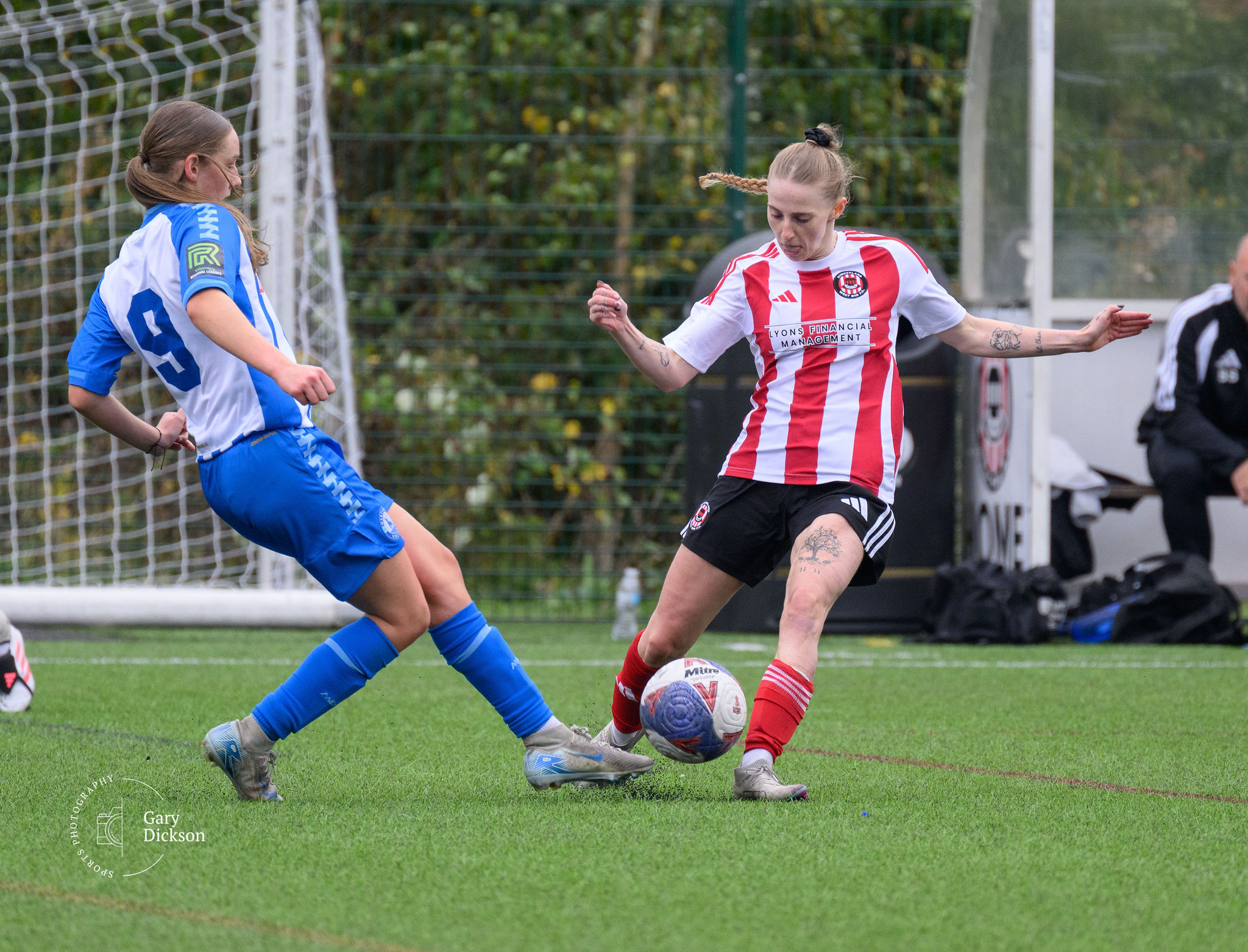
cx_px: 767
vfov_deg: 2.1
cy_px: 371
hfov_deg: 2.8
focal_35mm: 699
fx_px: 25366
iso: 1400
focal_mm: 400
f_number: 5.6
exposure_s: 1/1250
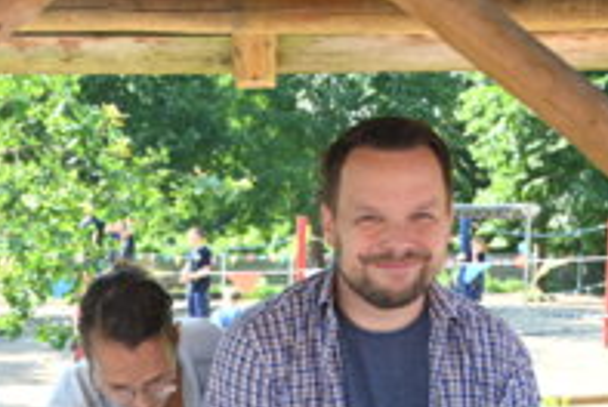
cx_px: 157
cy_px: 384
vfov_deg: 18.4
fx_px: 1235
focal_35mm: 73
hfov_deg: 27.3
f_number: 5
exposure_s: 1/100
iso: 100
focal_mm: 24
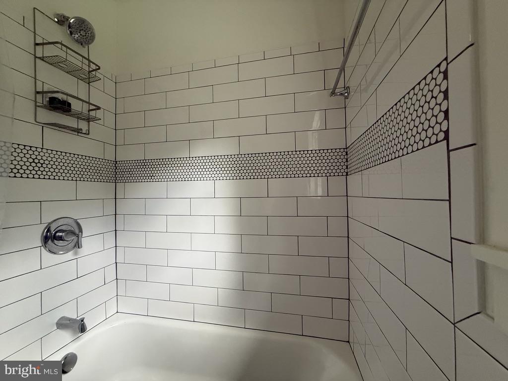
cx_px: 254
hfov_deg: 102.1
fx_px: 205
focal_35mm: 14
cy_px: 190
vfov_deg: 85.7
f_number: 2.2
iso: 320
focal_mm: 2.22
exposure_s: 1/97
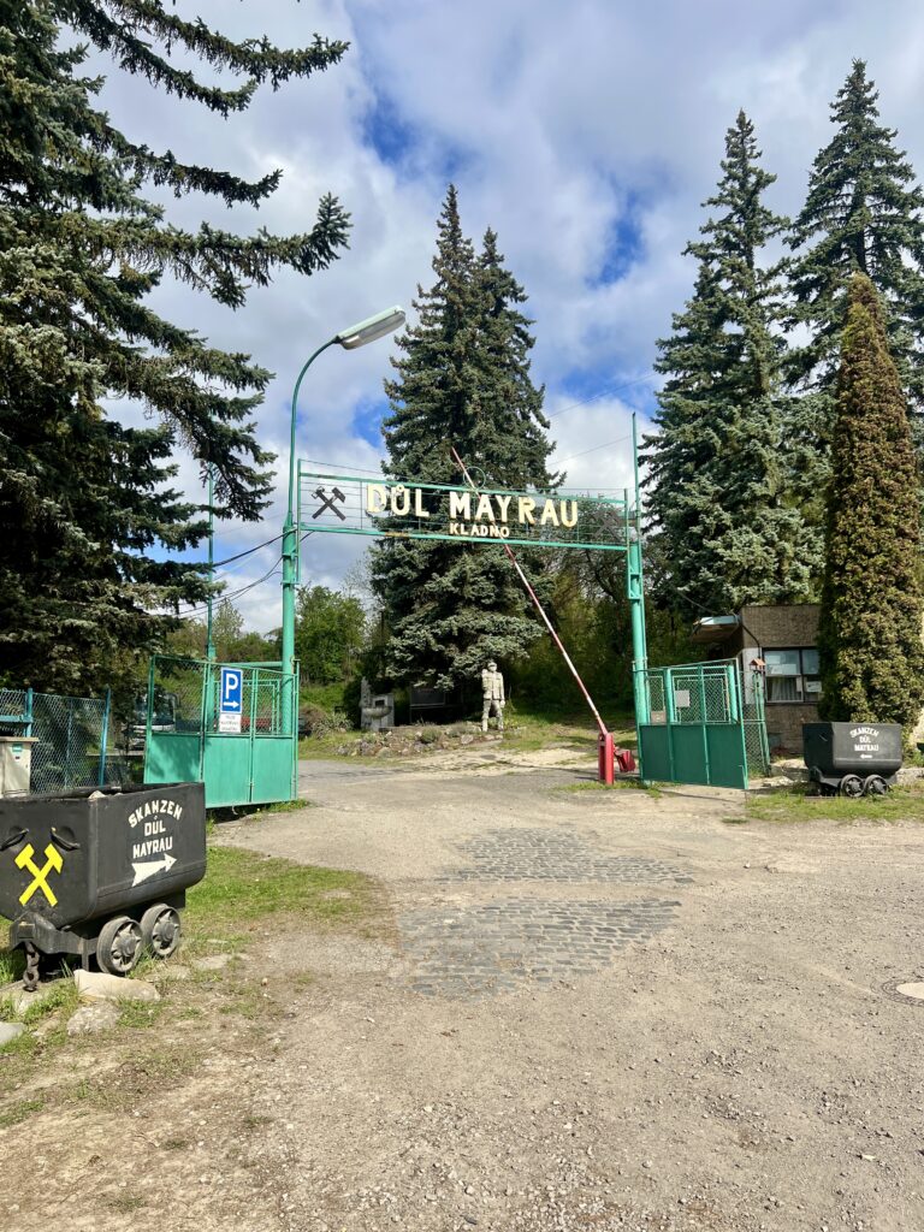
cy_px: 616
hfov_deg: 53.1
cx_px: 462
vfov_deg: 67.3
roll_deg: +1.5
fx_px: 925
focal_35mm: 26
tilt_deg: +8.8
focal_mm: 5.7
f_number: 1.5
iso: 50
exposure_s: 1/4831
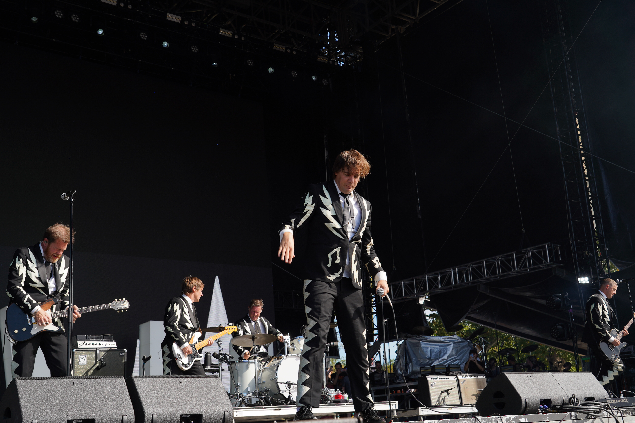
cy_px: 212
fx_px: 741
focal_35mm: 42
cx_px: 318
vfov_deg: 31.9
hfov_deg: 46.4
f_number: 8
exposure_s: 1/200
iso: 100
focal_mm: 42
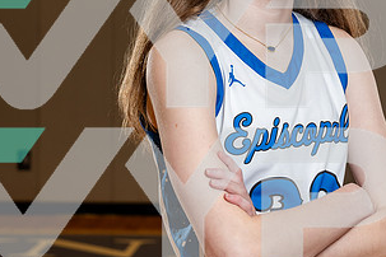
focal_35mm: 135
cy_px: 41
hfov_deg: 15.2
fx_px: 1447
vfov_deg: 10.1
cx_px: 241
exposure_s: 1/250
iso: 640
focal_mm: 69
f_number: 5.6
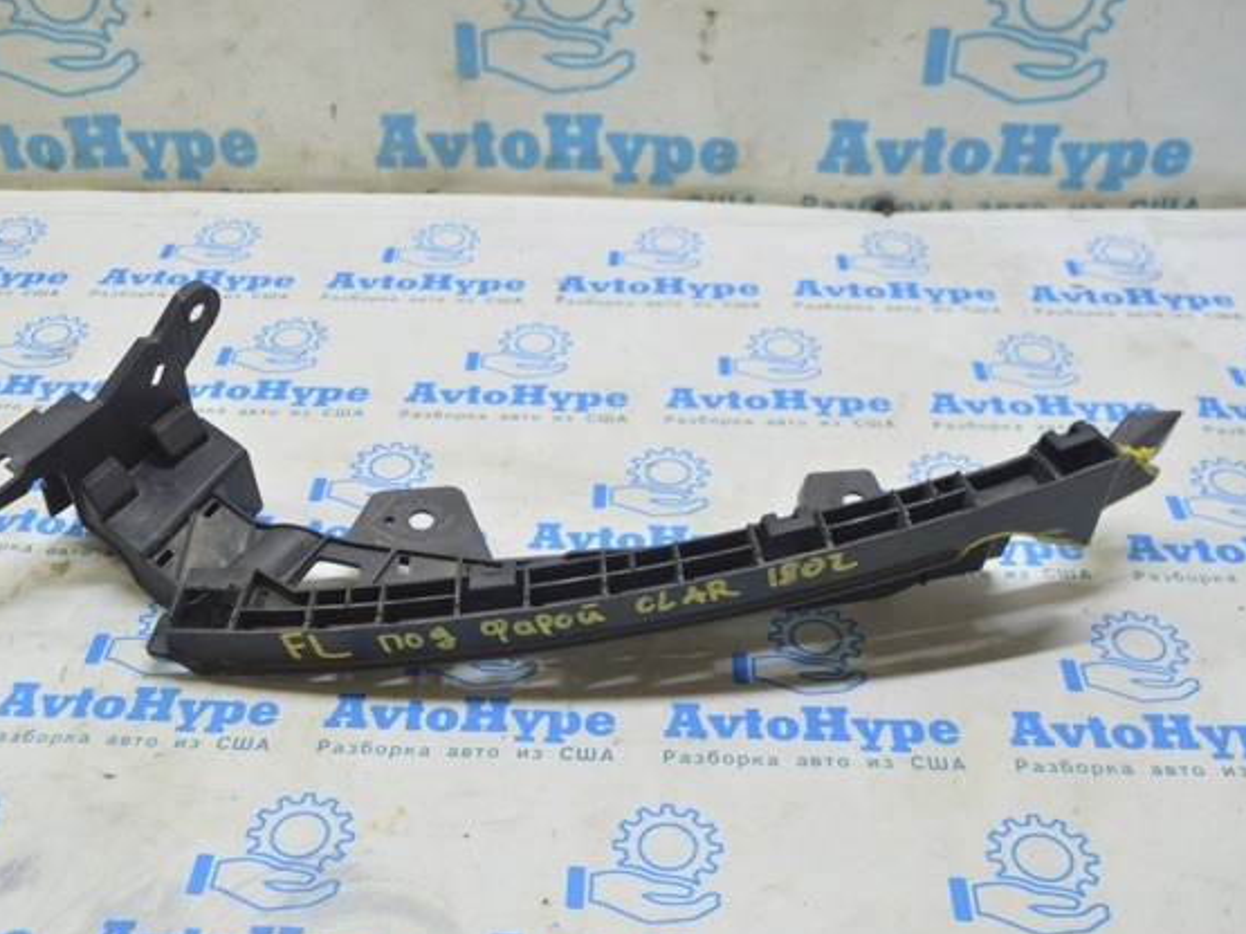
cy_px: 470
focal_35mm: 42
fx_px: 1495
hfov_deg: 45.2
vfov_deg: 34.7
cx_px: 552
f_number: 5.6
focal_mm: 25
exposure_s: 1/20
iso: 400
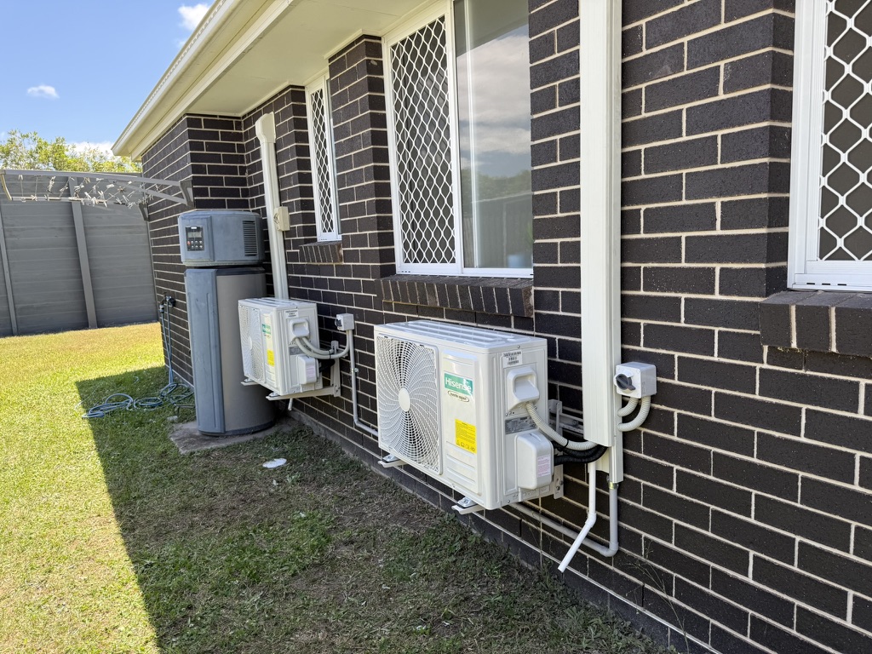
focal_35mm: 24
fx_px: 605
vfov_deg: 56.8
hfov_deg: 71.6
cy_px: 327
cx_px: 436
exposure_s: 1/780
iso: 80
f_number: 1.78
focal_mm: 6.76
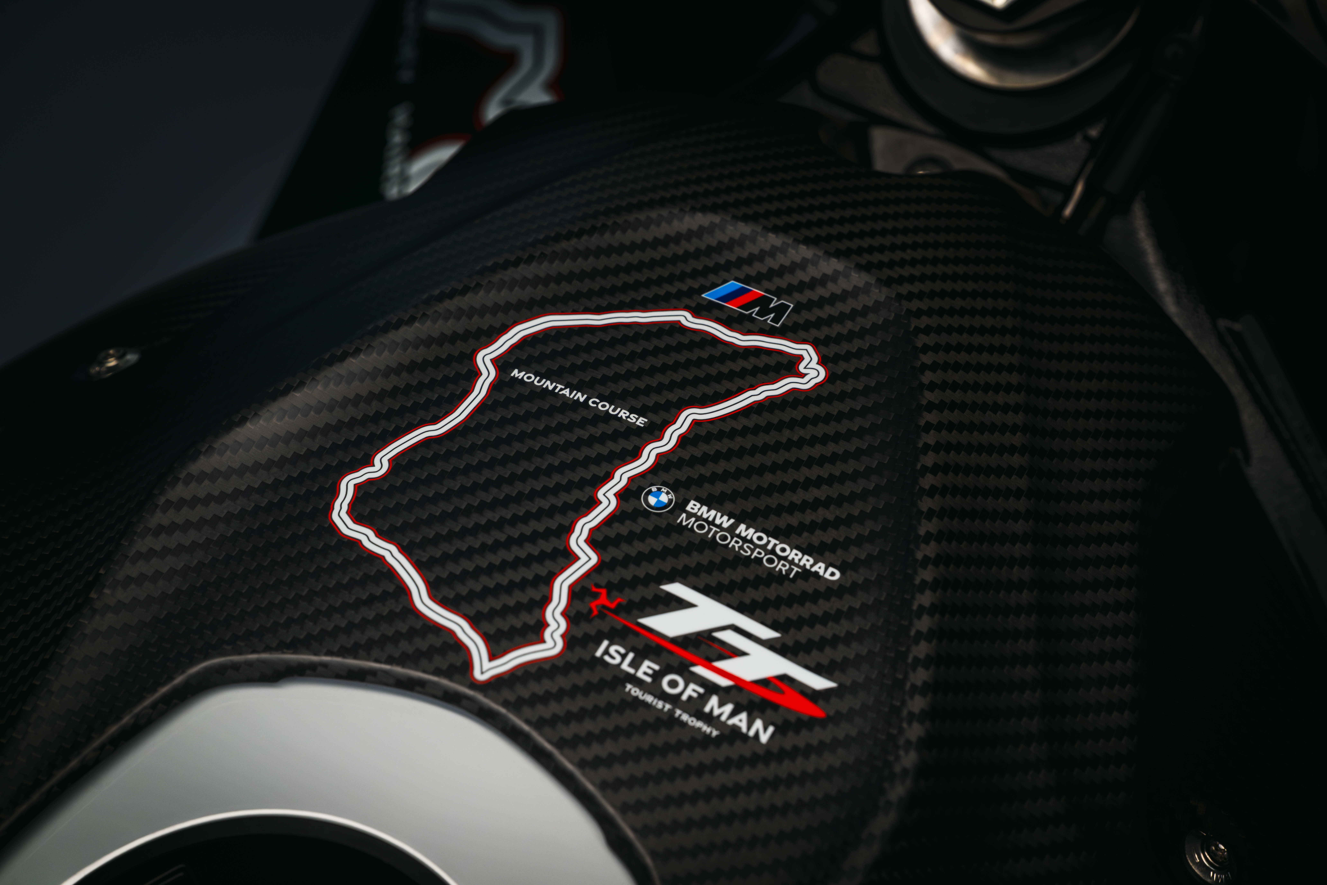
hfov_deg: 28.8
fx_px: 2580
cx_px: 664
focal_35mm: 70
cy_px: 442
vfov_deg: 19.5
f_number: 8
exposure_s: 1/100
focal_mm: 70
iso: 1250
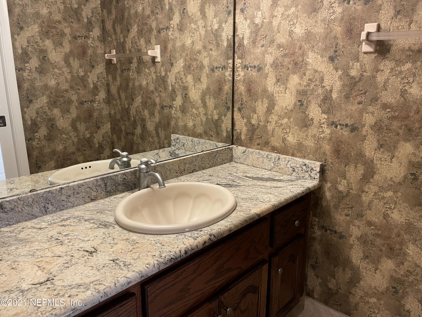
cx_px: 211
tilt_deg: -14.0
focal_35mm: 26
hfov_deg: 67.3
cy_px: 158
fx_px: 317
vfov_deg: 53.1
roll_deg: -0.1
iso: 200
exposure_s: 1/60
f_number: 1.6
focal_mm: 4.2
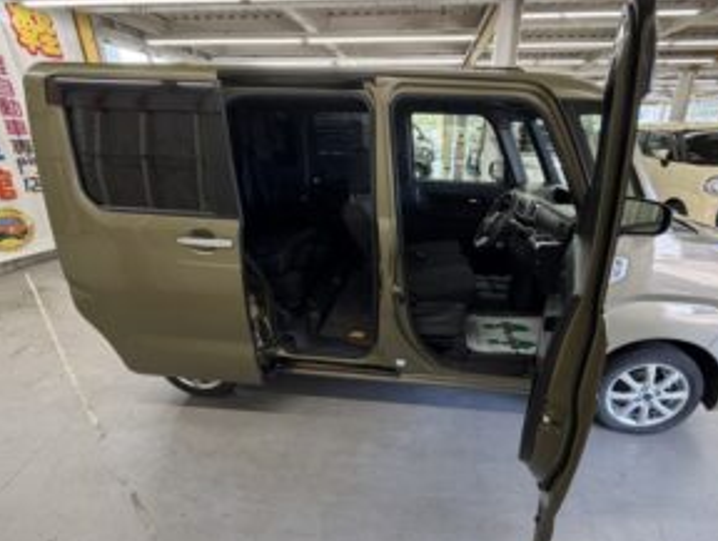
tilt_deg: -19.7
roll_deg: -0.4
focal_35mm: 17
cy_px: 263
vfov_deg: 74.9
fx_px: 353
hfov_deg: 90.7
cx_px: 394
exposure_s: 1/50
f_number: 2.2
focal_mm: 2.22
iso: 160
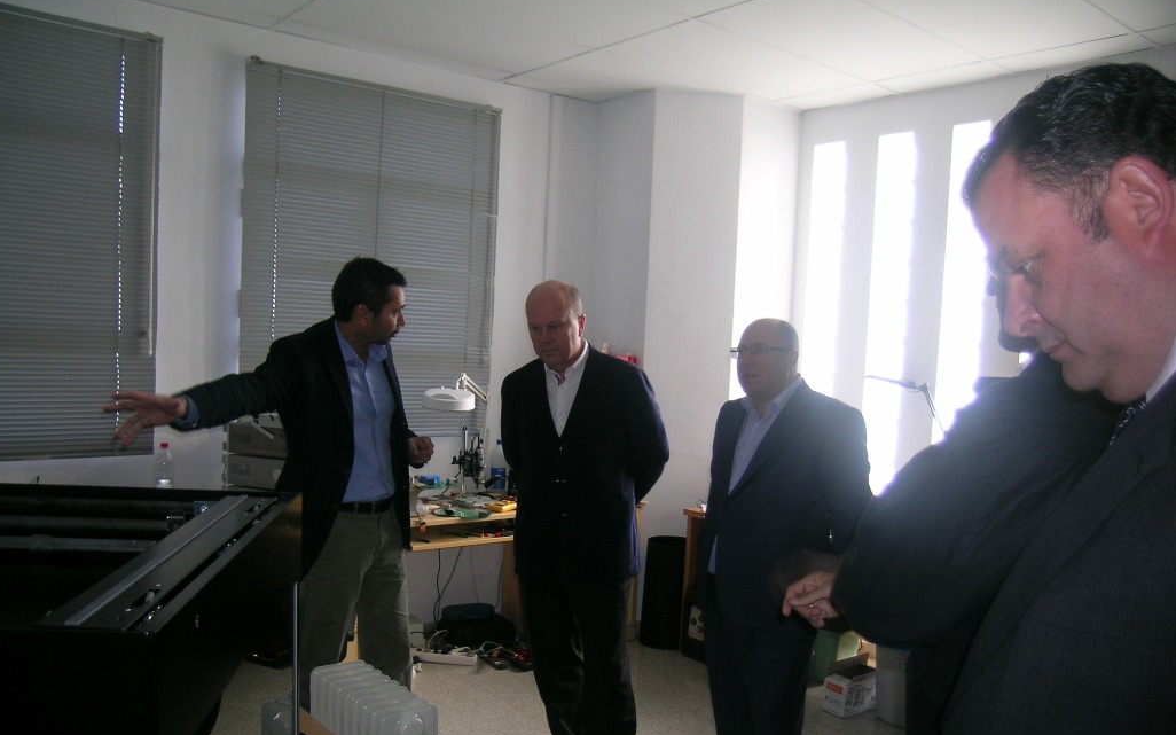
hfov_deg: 62.9
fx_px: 961
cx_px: 585
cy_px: 433
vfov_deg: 41.7
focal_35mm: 30
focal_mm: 5.8
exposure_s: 1/30
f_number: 2.8
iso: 50
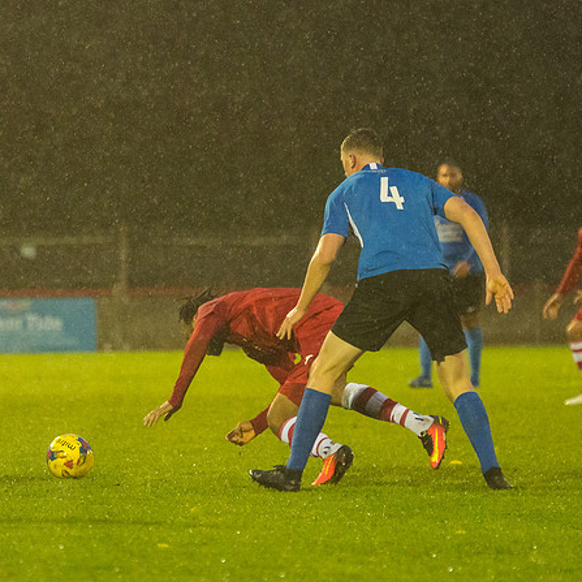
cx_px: 254
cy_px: 274
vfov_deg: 4.8
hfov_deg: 4.8
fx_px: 6905
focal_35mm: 363
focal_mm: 155
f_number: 2.8
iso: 5000
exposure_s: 1/1000
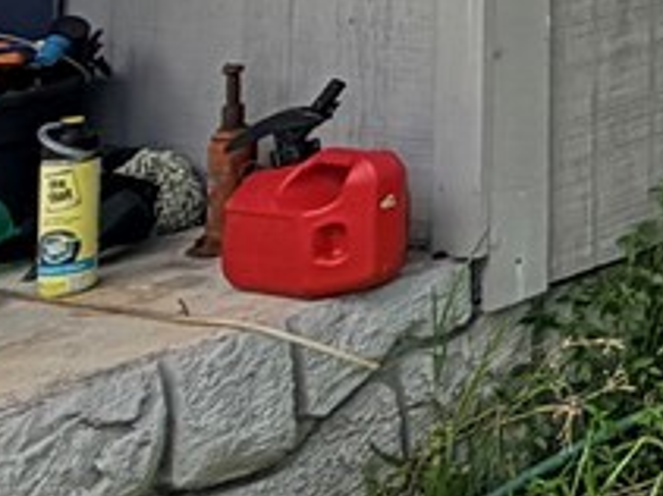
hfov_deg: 11.7
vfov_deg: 12.3
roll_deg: +0.3
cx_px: 1917
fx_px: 2029
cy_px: -512
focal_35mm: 106
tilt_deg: +1.8
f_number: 2.2
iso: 40
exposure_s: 1/607
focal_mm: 2.22
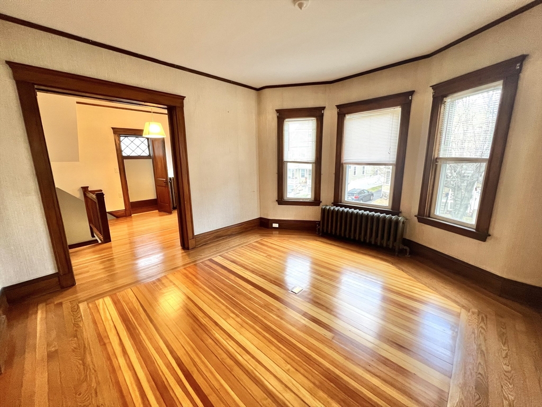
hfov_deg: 106.2
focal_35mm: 13
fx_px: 204
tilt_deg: -11.4
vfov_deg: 89.9
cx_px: 271
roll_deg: +0.5
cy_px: 204
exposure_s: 1/60
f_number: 1.8
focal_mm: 1.57
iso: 160
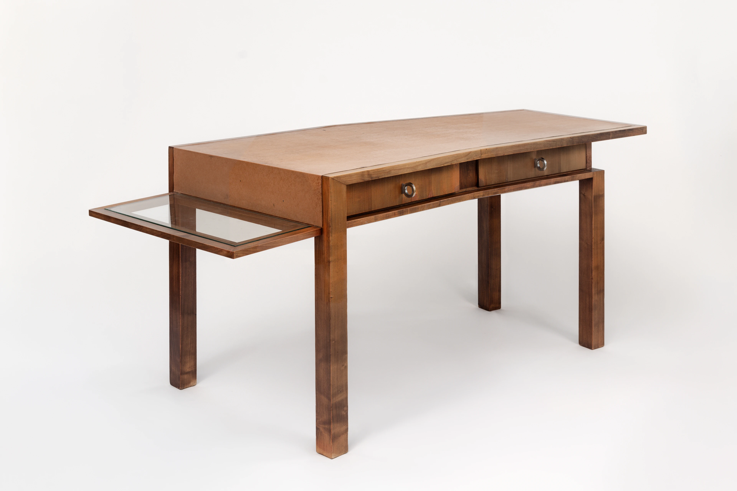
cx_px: 368
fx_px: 1024
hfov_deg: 39.6
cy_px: 246
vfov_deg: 27.0
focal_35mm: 50
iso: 250
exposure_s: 1/80
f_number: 8
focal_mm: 50
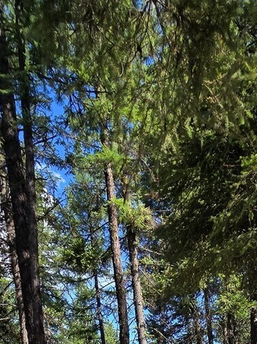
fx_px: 367
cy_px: 463
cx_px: 204
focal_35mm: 37
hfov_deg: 37.3
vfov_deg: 33.6
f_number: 2.2
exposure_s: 1/836
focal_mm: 2.2
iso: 50
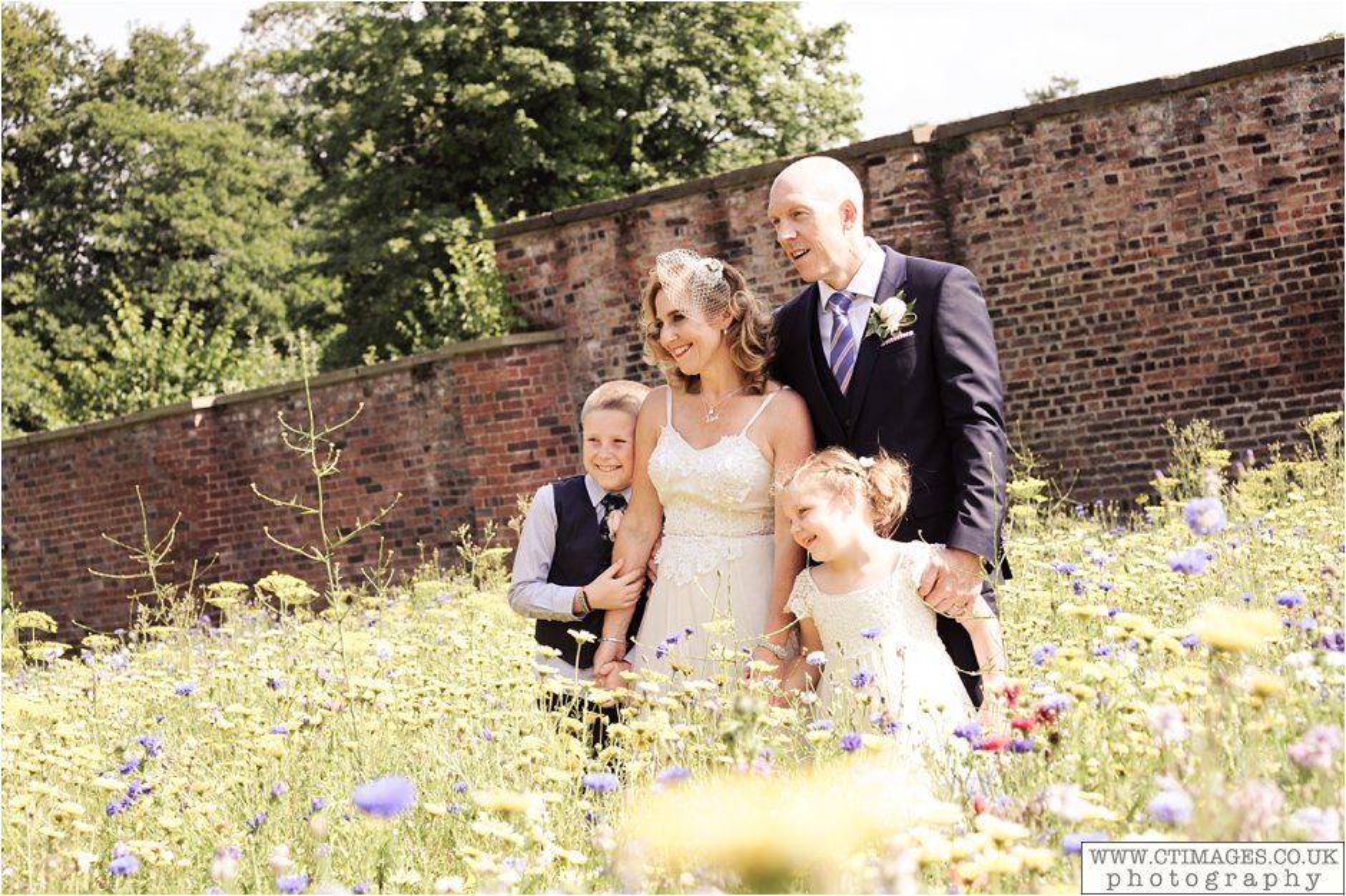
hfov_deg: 23.9
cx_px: 673
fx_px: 3177
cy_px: 448
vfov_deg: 16.1
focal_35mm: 85
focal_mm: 85
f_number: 8
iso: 400
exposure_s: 1/400
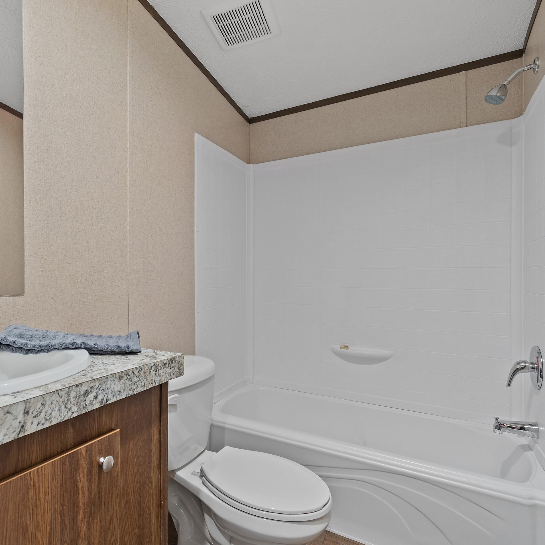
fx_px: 356
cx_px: 171
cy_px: 278
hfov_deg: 72.0
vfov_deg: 74.8
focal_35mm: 20
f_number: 4.5
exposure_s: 1/2
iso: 100
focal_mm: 10
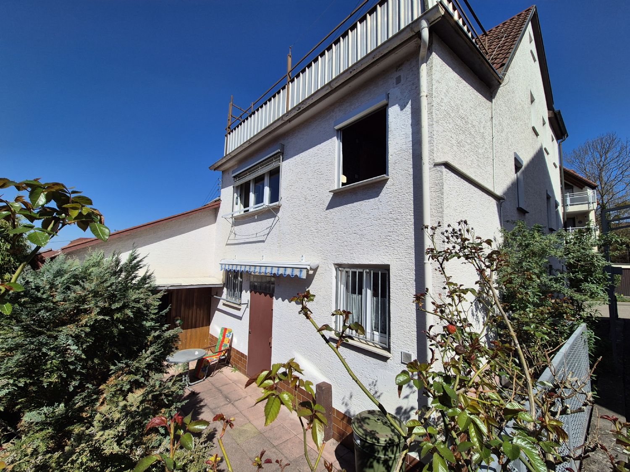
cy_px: 236
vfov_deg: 89.9
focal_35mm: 13
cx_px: 315
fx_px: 237
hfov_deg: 106.2
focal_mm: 2.2
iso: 50
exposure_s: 1/4272
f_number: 2.2
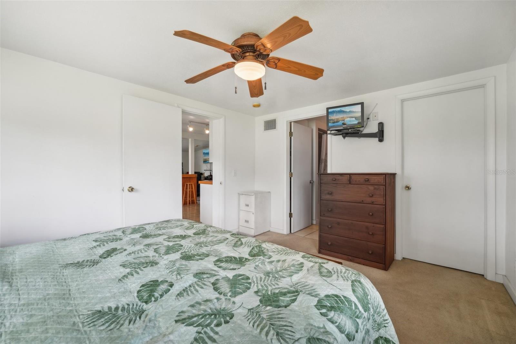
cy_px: 172
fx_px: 201
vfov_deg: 81.2
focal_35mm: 14
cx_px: 258
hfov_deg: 104.3
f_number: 8
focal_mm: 14
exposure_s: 1/30
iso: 200
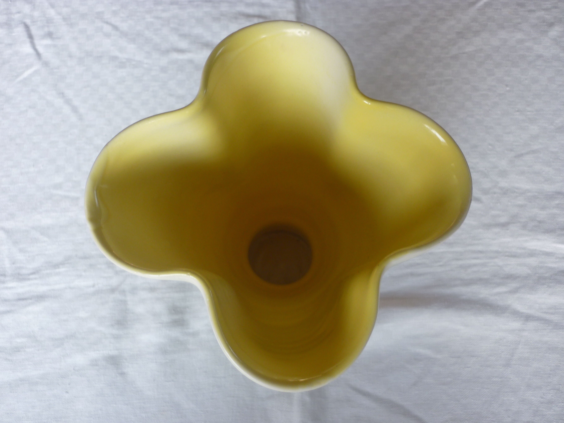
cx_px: 282
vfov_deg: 42.9
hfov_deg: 55.4
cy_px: 212
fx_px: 538
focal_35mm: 33
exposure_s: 1/30
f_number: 2.8
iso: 80
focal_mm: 5.5
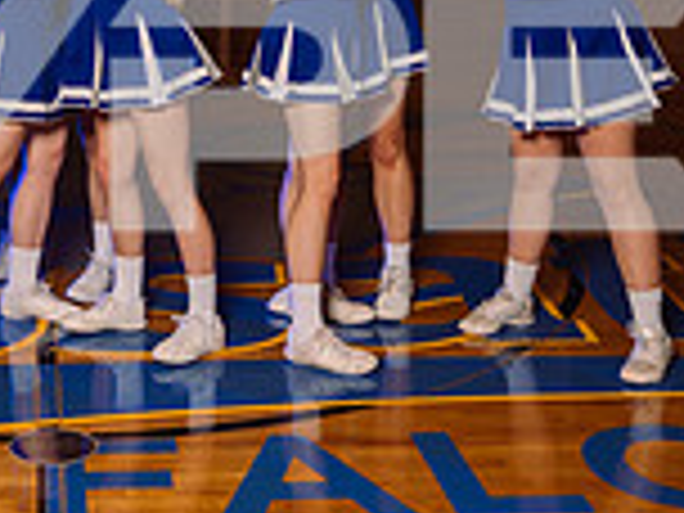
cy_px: -220
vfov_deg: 17.5
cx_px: 68
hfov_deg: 24.6
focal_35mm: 77
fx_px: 1521
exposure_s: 1/200
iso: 250
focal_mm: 27
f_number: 9
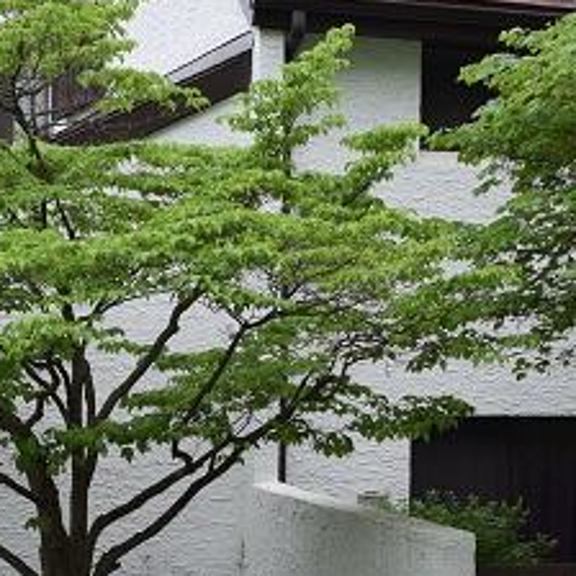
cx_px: 339
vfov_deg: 18.6
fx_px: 1732
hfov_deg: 18.9
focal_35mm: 92
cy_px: 517
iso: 100
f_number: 6.3
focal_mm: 18
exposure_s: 1/160
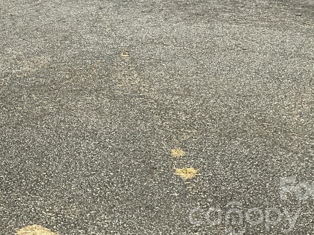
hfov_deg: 30.7
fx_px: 553
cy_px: -7
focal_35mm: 61
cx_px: 53
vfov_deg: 22.9
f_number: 1.8
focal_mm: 3
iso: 25
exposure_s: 1/1195
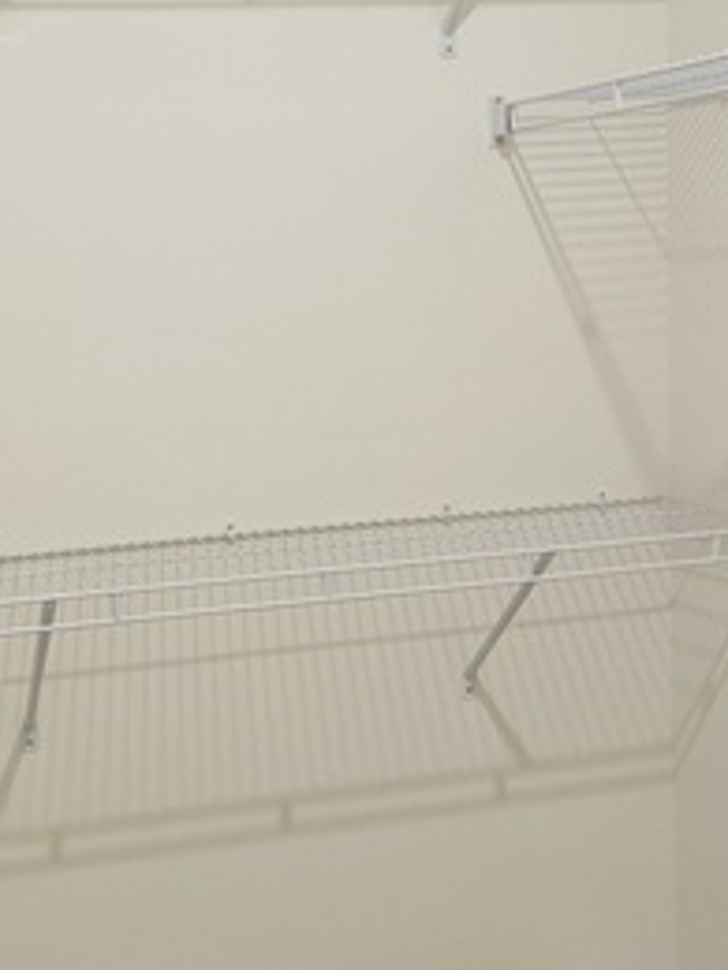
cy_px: 384
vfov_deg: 39.5
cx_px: 121
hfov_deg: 29.4
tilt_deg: -3.8
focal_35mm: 48
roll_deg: +3.1
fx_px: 1346
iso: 125
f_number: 1.6
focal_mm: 5.1
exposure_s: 1/120
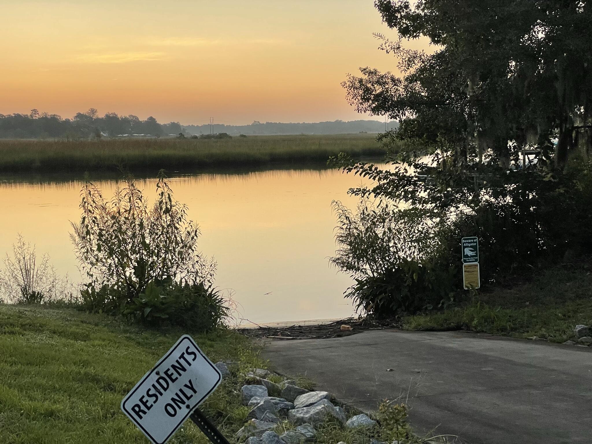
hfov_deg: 36.8
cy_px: 222
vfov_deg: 28.0
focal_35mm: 52
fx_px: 889
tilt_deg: -5.6
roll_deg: +1.1
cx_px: 296
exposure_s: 1/99
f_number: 2
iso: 125
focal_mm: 6
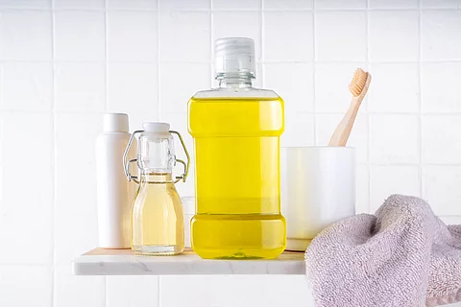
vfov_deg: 20.0
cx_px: 230
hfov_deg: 29.7
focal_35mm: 68
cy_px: 154
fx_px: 871
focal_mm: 68
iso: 100
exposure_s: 1/200
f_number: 18
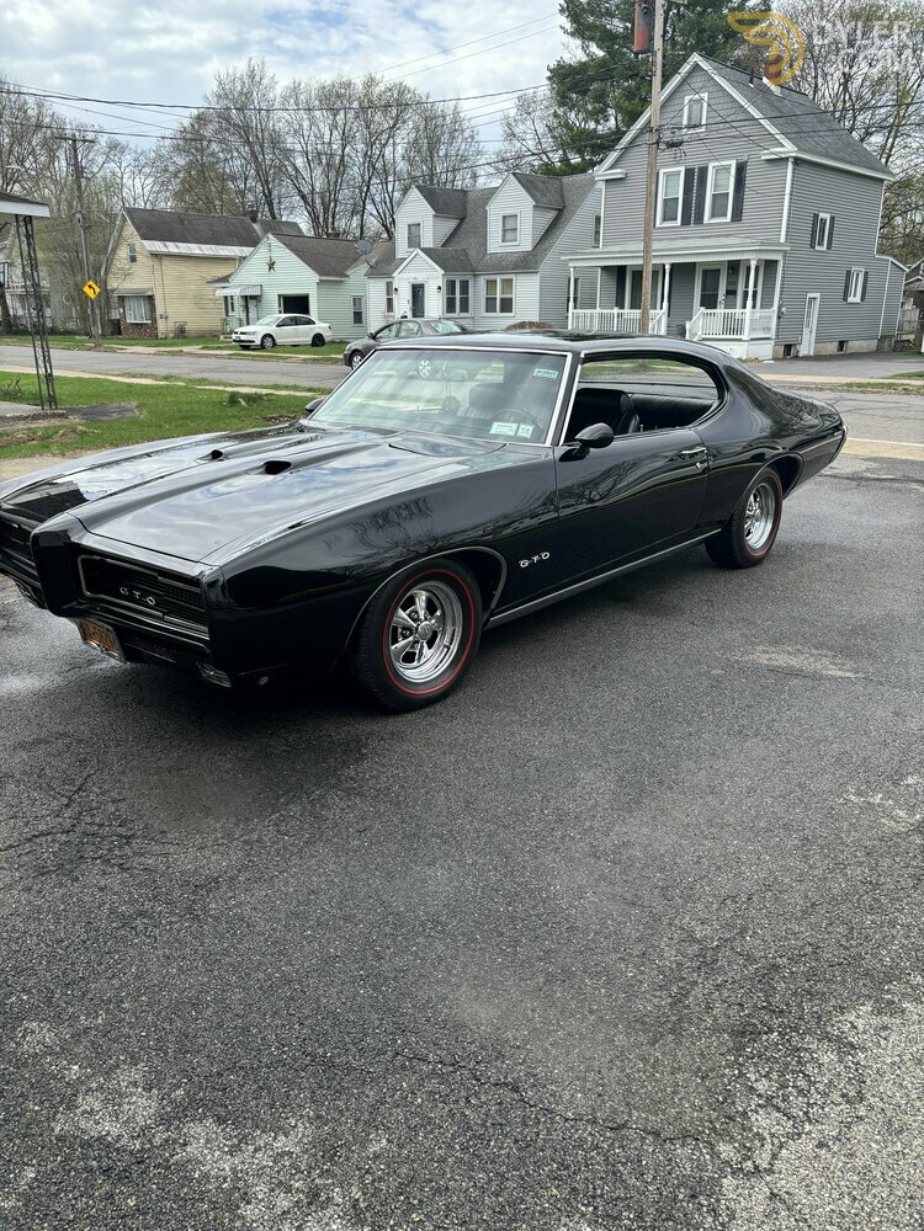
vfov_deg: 67.3
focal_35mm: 26
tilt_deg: -19.0
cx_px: 462
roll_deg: -0.4
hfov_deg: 53.1
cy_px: 616
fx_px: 925
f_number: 1.6
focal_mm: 5.96
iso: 50
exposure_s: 1/1092
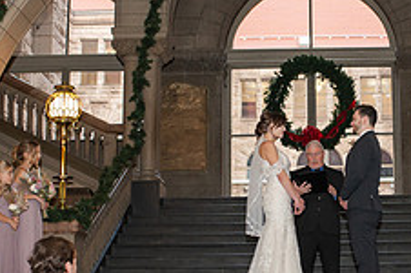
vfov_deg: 15.1
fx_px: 1026
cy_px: 189
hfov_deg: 22.4
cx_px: 309
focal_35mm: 90
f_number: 3.5
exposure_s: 1/200
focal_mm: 35
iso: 1000
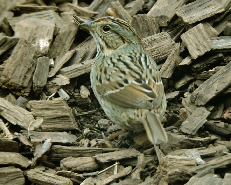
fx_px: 7857
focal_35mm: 1149
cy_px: 92
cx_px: 111
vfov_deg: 1.3
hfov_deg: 1.7
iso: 800
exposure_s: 1/60
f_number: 5.6
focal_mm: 197.1
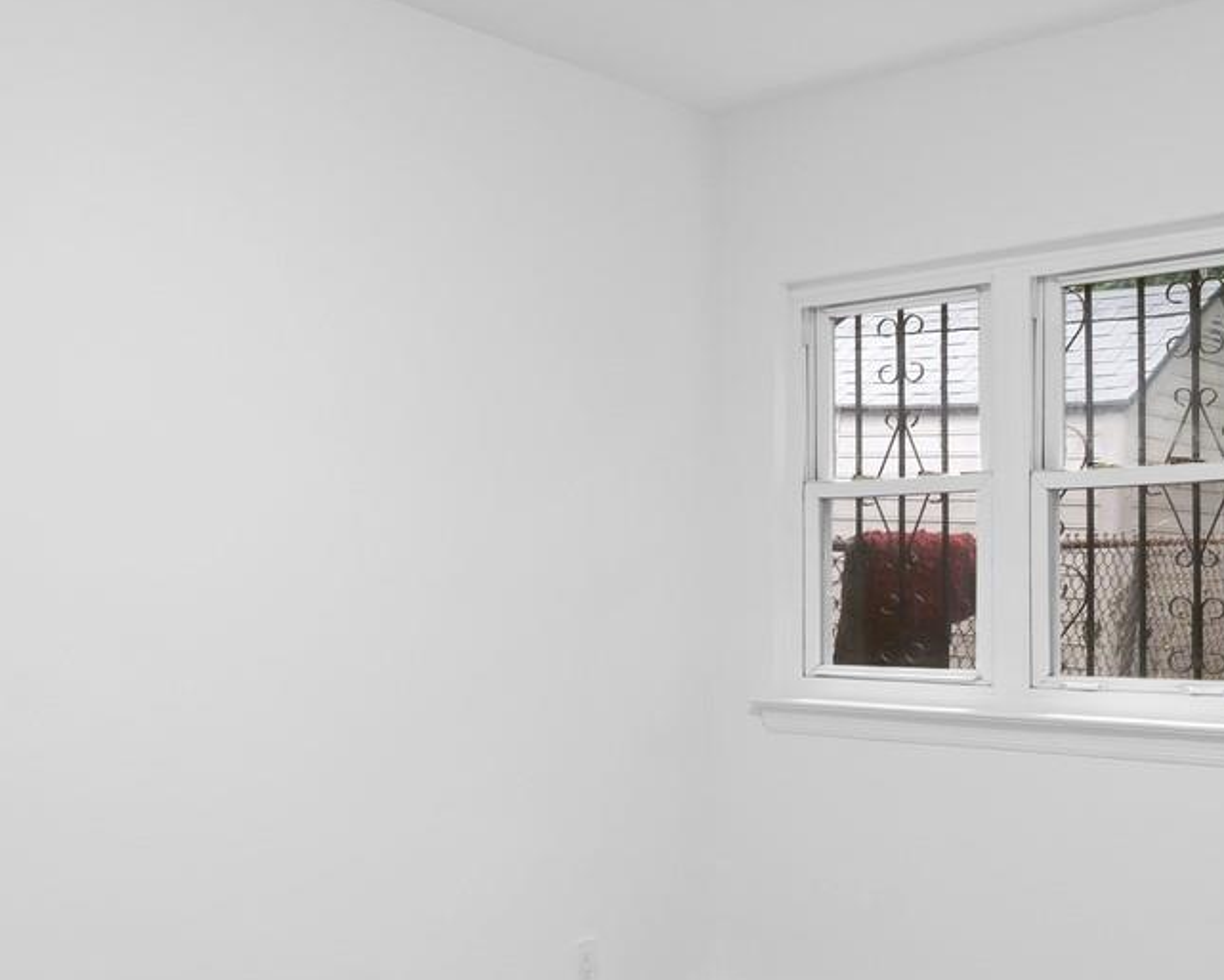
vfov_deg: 35.6
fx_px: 1522
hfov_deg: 43.5
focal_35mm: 42
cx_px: 456
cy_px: 578
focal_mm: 14
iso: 200
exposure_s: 1/3
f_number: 9
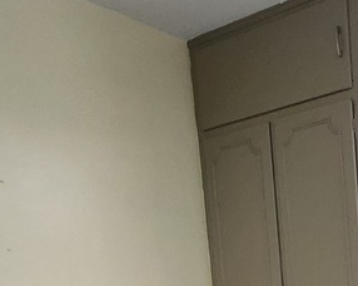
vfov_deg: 19.7
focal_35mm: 64
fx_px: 677
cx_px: 462
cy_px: 463
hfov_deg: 25.6
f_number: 2.2
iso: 200
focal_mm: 1.74
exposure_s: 1/60
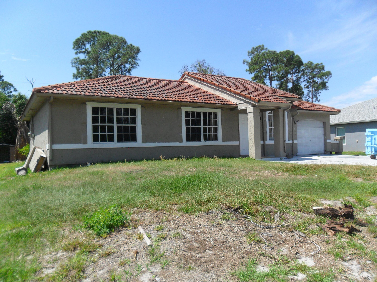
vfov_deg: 51.4
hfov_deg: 65.3
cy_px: 141
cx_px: 188
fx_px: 294
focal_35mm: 27
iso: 100
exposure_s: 1/180
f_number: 8.9
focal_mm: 4.9
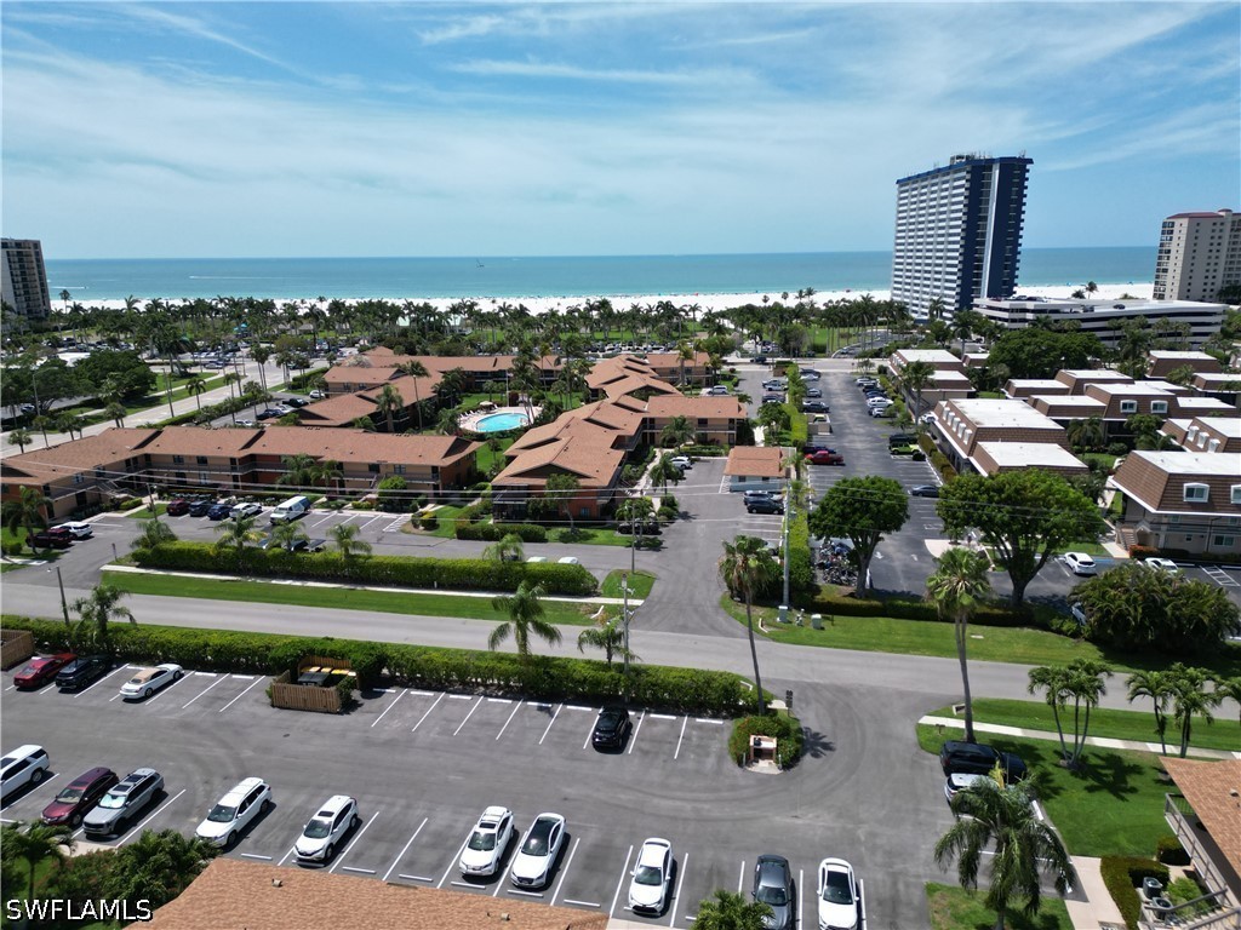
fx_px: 860
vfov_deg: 56.8
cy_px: 465
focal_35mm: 24
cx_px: 620
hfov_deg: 71.6
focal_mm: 6.72
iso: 120
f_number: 1.7
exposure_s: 1/4000
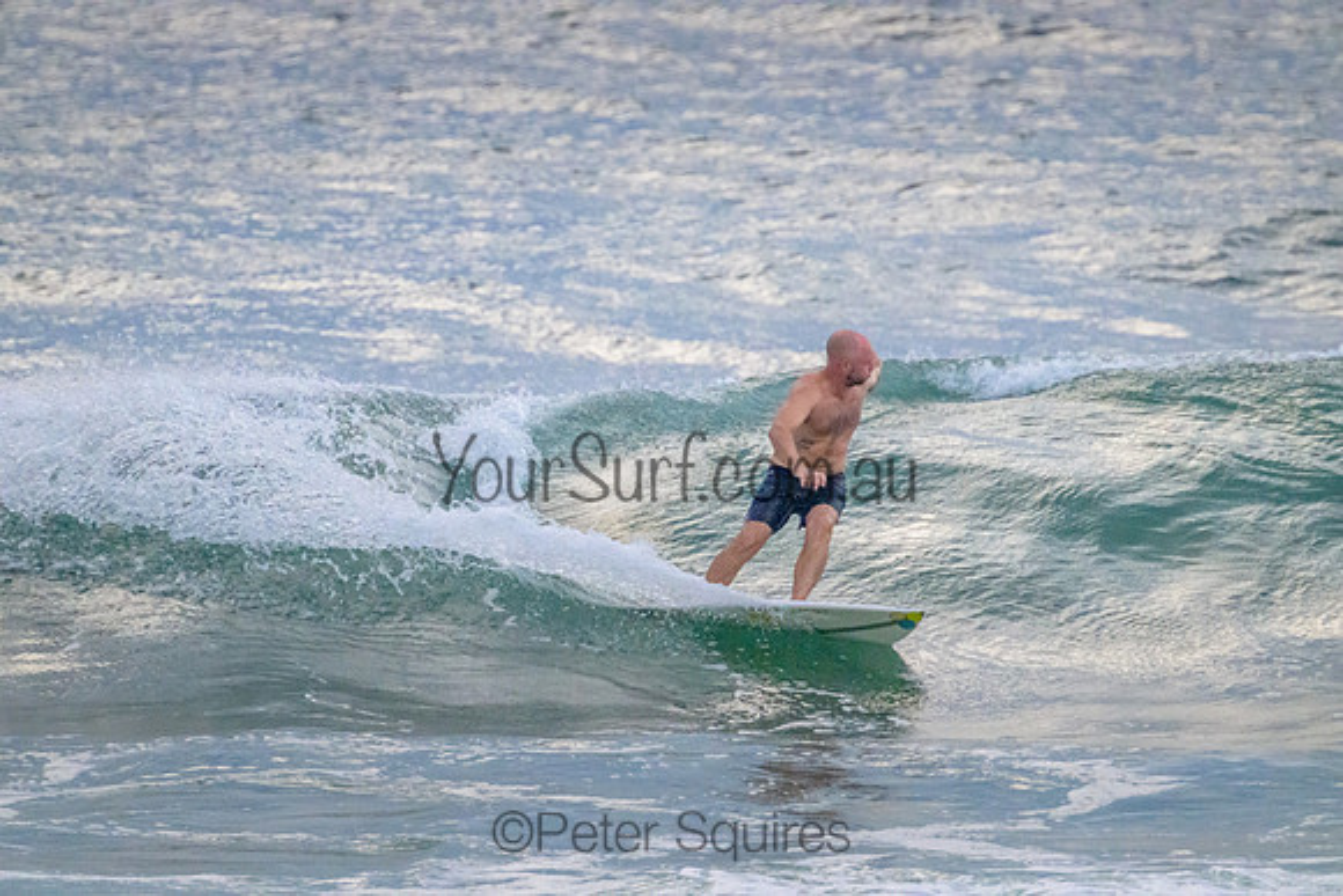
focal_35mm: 800
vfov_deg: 1.7
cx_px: 672
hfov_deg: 2.6
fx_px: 29850
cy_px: 448
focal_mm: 800
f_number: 11
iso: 12800
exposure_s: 1/800
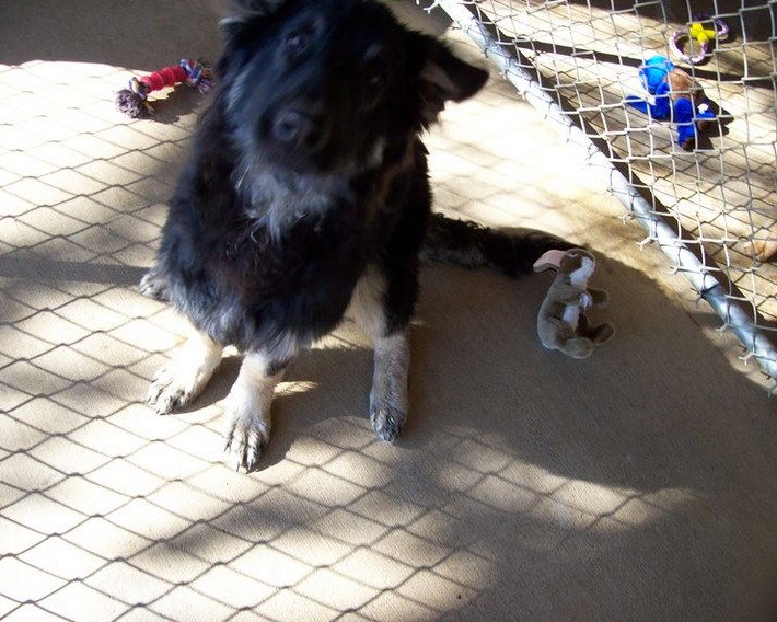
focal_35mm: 38
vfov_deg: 39.2
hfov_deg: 47.9
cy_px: 313
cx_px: 418
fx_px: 874
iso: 80
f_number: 2.7
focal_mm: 6
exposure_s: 1/101
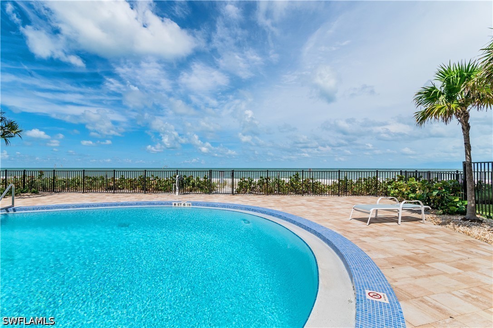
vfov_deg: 73.7
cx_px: 246
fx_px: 219
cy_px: 164
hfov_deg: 96.8
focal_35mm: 16
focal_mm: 16
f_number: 10
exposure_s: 1/3200
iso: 640
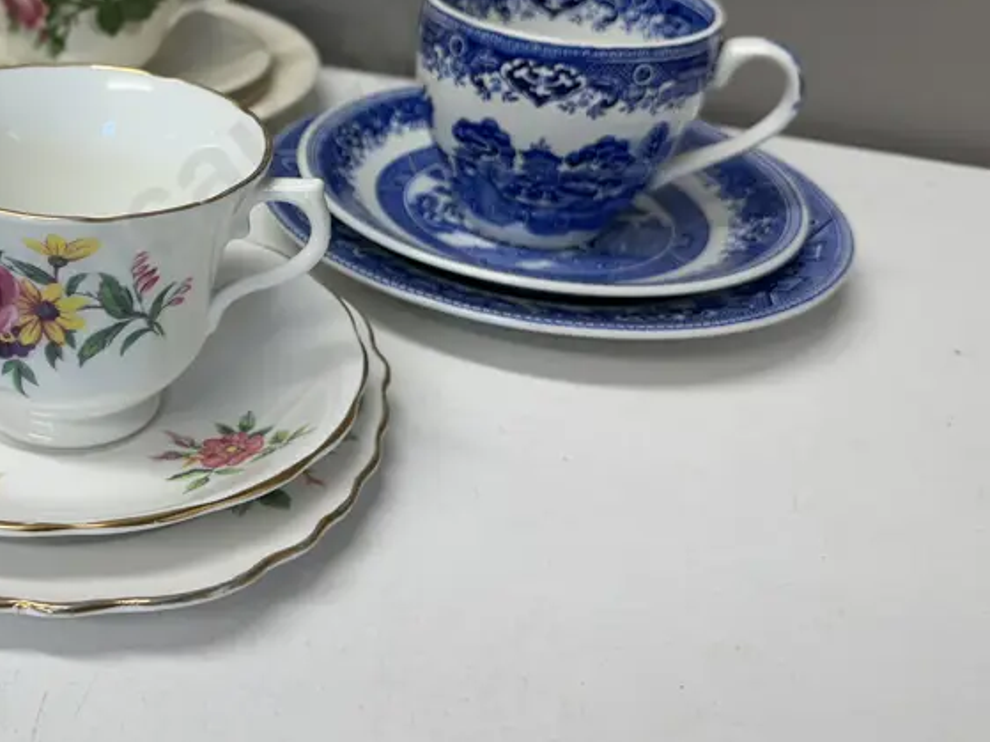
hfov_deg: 40.4
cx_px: 140
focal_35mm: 44
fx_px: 1258
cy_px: 234
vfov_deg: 32.5
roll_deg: -2.1
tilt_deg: -26.8
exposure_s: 1/100
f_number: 1.78
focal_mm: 6.86
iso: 80
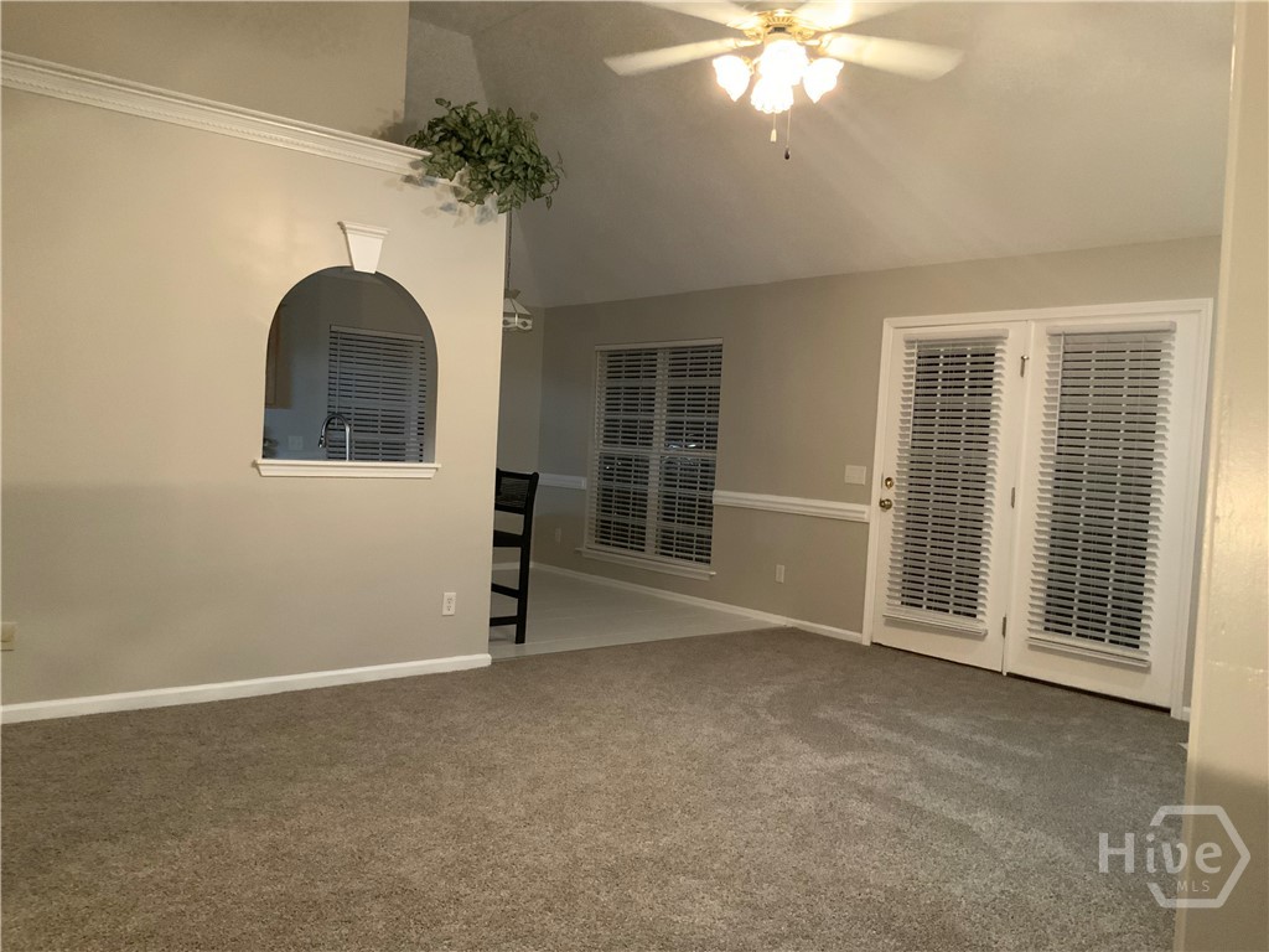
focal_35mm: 29
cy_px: 476
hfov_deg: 61.7
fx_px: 1063
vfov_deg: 48.2
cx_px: 634
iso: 320
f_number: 1.8
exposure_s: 1/40
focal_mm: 3
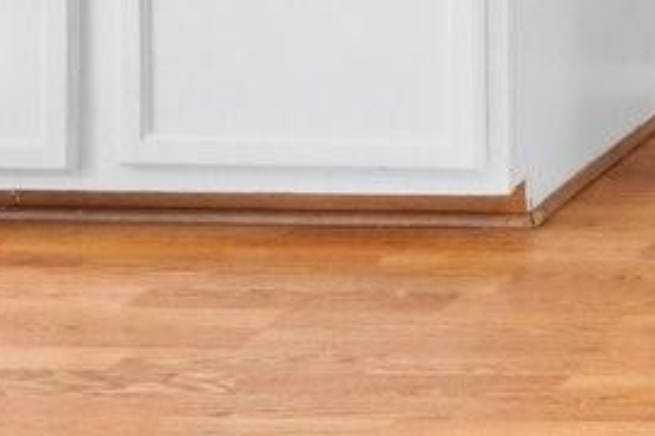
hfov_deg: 12.4
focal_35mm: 113
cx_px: 1739
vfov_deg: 10.5
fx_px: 2055
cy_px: -599
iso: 400
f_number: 8
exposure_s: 1/30
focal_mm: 10
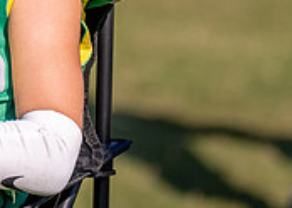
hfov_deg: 2.2
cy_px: -133
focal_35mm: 898
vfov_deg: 1.6
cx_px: 1
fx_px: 7441
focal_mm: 200
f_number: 2.8
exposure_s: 1/6400
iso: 250
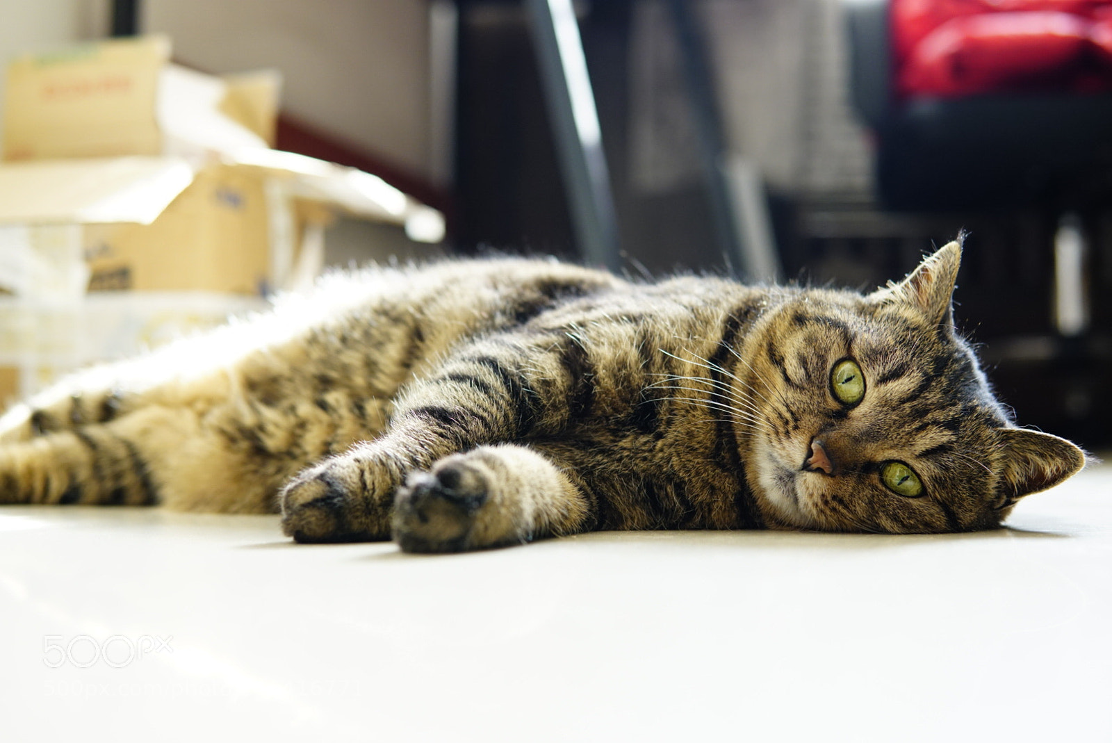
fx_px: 1391
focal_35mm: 45
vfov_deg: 29.9
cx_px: 556
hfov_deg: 43.6
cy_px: 372
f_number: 2.5
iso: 500
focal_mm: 30
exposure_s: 1/30
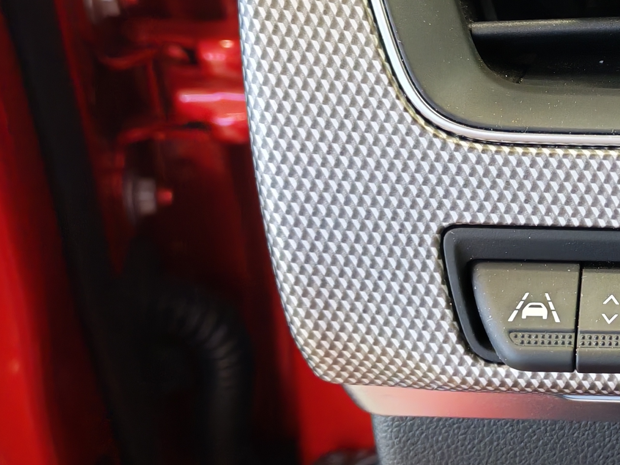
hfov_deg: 21.3
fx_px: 1505
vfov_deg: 17.5
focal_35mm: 84
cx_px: 778
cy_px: 172
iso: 592
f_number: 1.9
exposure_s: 1/100
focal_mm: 6.12
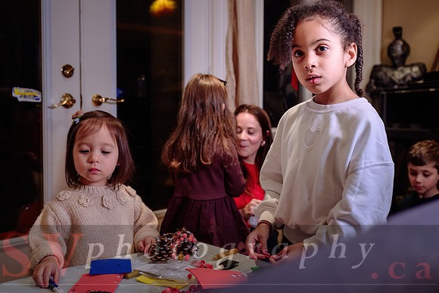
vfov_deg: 33.1
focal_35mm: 40
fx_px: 493
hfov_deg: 47.9
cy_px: 137
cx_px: 234
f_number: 4
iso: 500
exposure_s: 1/50
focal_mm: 38
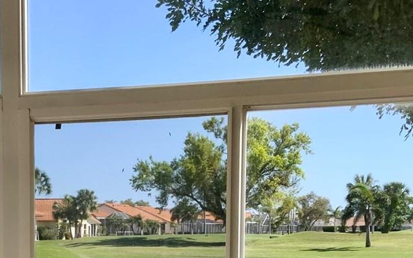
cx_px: 124
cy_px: 293
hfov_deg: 26.3
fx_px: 878
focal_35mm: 78
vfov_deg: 16.2
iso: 16
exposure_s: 1/1311
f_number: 1.8
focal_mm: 3
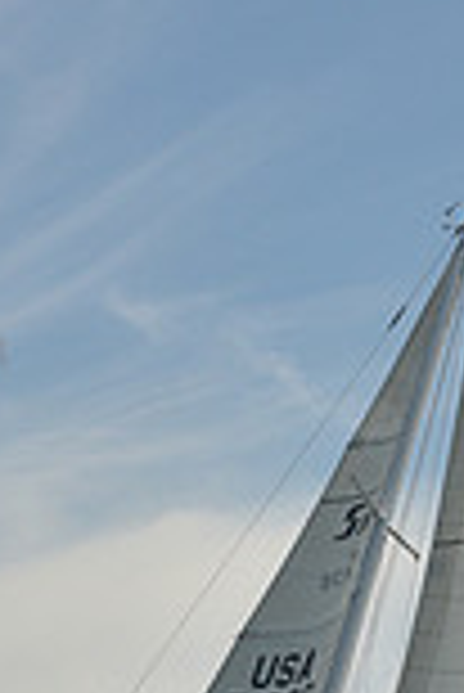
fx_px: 5092
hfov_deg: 5.2
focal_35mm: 264
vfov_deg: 7.7
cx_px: 241
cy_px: 1004
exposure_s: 1/800
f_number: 13
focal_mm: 70
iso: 320
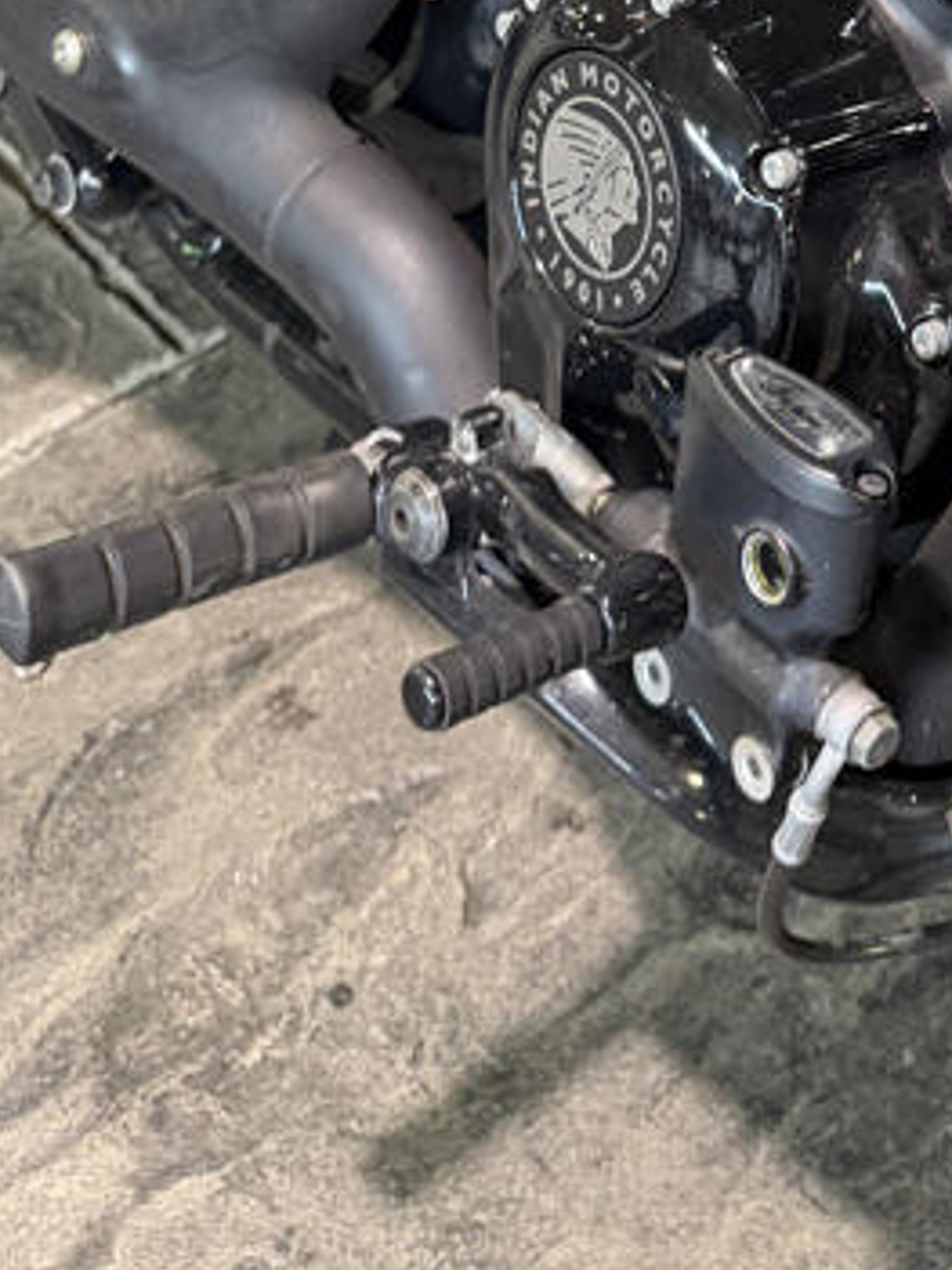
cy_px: -460
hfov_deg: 20.1
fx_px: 2568
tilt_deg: -24.9
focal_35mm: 70
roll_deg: +0.7
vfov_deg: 23.8
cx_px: 1032
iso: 250
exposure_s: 1/60
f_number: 1.78
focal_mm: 6.76
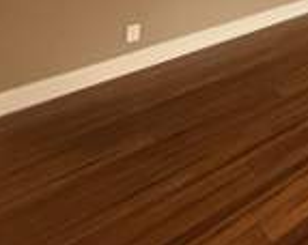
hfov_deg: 27.7
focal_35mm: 46
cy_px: -133
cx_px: 461
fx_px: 419
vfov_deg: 24.5
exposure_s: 1/120
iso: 400
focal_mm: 2.22
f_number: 2.2
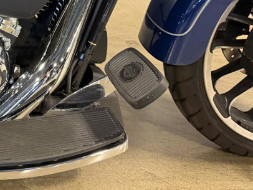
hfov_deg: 28.0
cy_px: -16
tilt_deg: -18.0
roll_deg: -2.6
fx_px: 461
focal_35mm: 63
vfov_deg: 22.1
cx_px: -24
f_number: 1.78
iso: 800
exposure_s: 1/60
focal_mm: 6.76
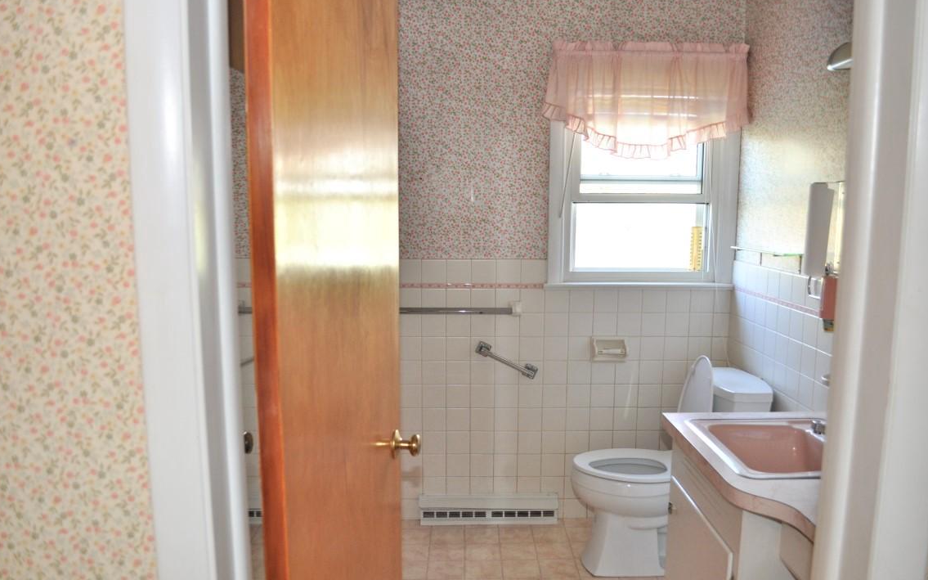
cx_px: 463
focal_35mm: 28
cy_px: 305
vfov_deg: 44.5
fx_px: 708
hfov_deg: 66.5
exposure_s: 1/60
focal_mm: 18
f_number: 4
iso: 720
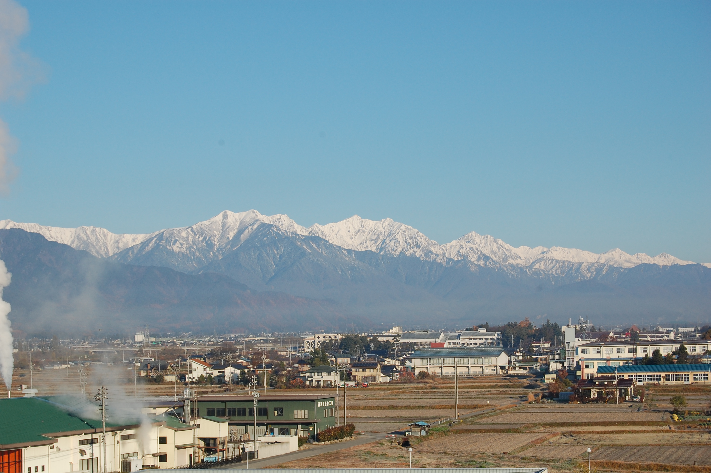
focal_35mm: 82
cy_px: 236
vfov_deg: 16.5
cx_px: 356
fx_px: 1628
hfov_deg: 24.6
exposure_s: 1/320
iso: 200
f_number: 10
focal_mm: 55
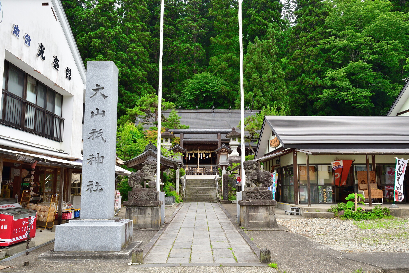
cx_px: 204
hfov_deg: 61.9
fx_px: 341
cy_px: 136
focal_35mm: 30
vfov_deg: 43.6
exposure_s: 1/320
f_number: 9
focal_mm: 20
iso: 500
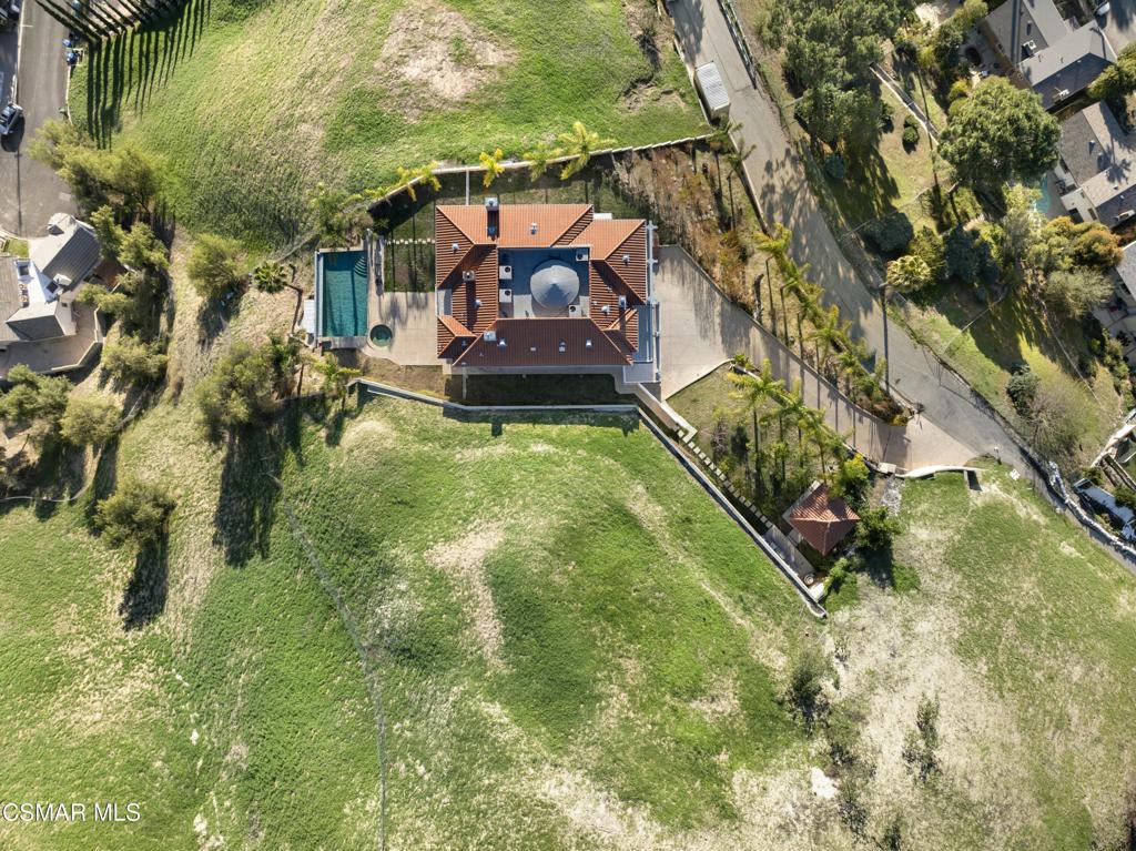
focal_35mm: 24
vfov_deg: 56.8
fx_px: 787
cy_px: 426
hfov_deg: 71.6
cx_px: 568
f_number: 2.8
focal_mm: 12.29
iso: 100
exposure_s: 1/400
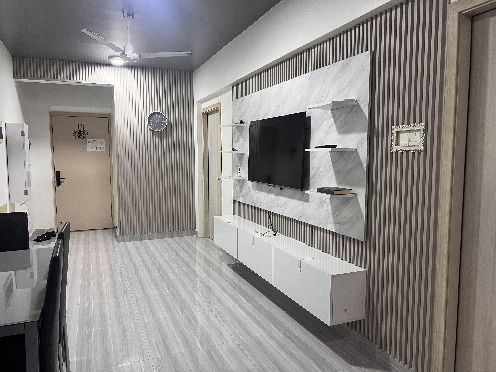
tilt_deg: -5.4
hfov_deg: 67.3
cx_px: 248
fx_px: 373
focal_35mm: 26
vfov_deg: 53.1
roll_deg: +0.5
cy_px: 186
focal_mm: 5.7
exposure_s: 1/50
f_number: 1.5
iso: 200
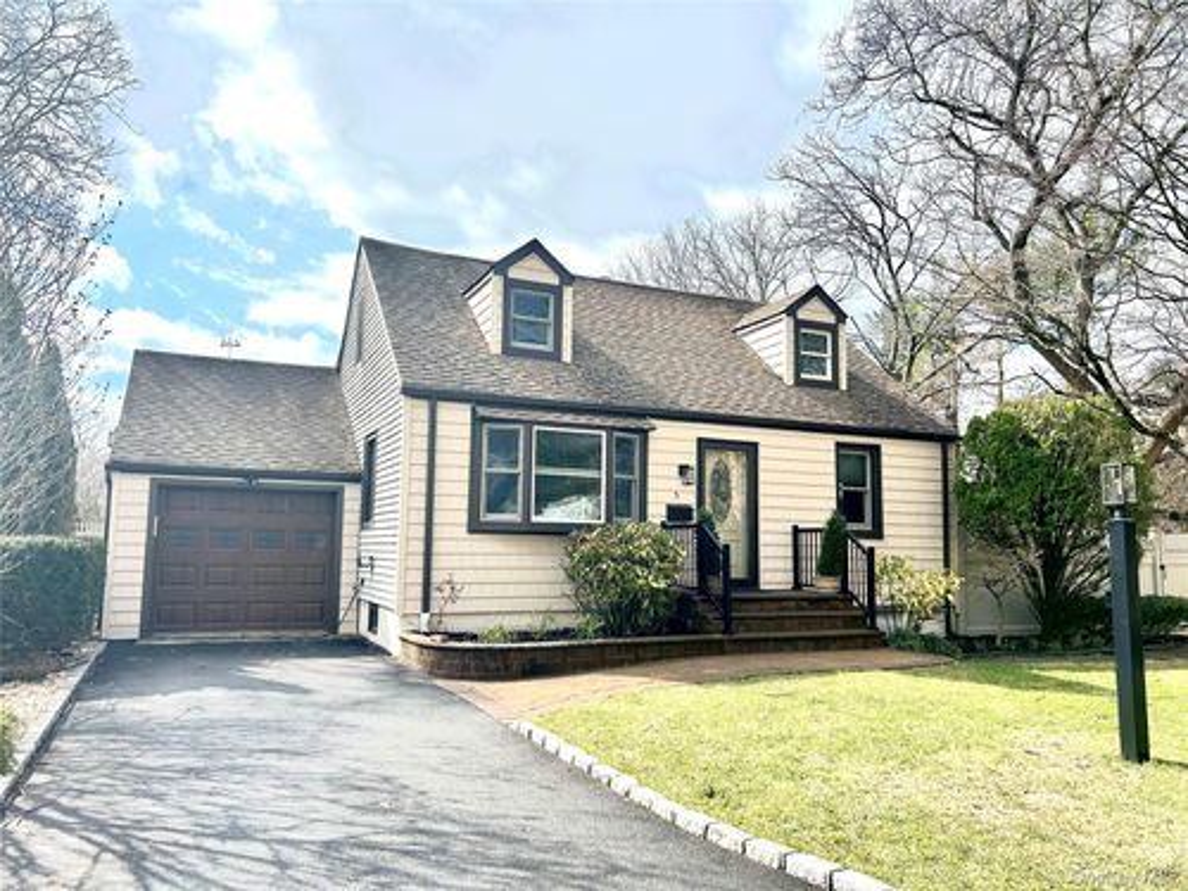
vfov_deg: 53.1
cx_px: 594
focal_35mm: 26
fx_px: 892
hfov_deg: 67.3
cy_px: 446
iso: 50
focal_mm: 5.7
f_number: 1.5
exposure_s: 1/5076
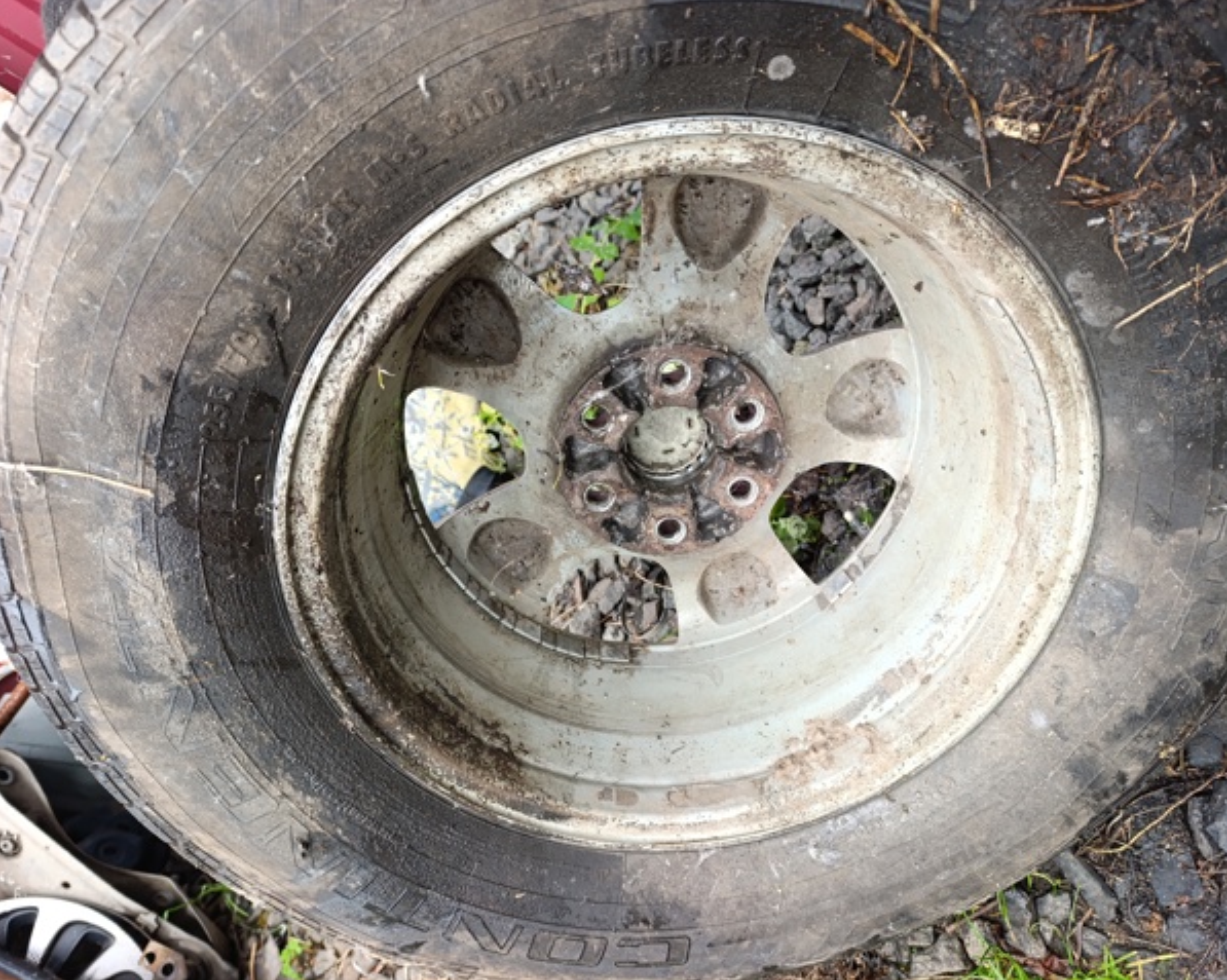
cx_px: 650
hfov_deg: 70.2
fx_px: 871
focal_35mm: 24
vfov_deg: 58.7
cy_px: 489
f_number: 1.6
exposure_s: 1/100
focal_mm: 6.14
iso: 250
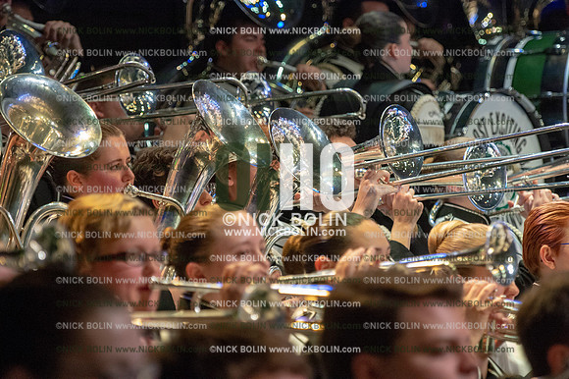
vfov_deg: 6.9
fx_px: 3159
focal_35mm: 200
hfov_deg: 10.3
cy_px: 190
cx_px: 284
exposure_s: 1/320
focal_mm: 200
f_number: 5.6
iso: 8000
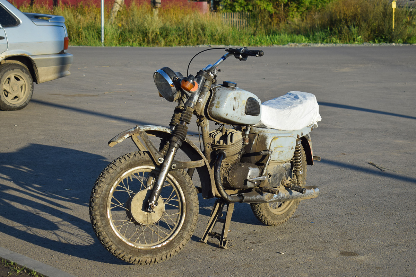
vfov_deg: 18.9
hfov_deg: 28.1
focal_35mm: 72
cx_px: 208
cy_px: 138
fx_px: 832
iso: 200
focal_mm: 48
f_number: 6.3
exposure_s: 1/800
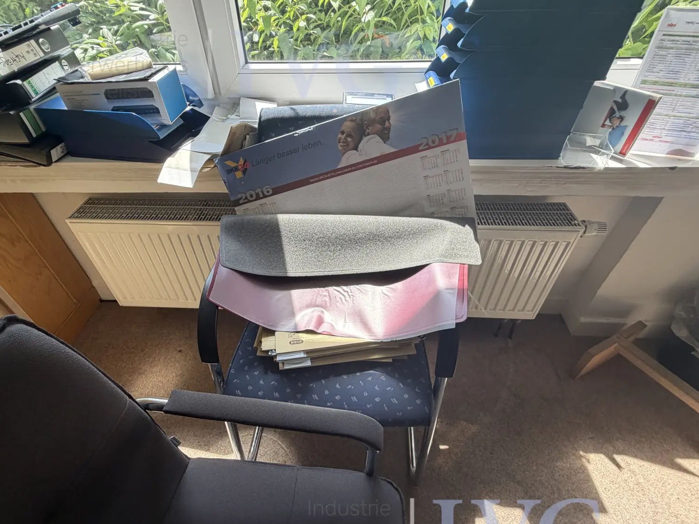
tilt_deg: -50.2
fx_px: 364
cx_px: 336
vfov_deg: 71.2
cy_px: 298
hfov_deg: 87.7
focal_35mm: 18
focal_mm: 2.22
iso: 80
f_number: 2.2
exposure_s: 1/121
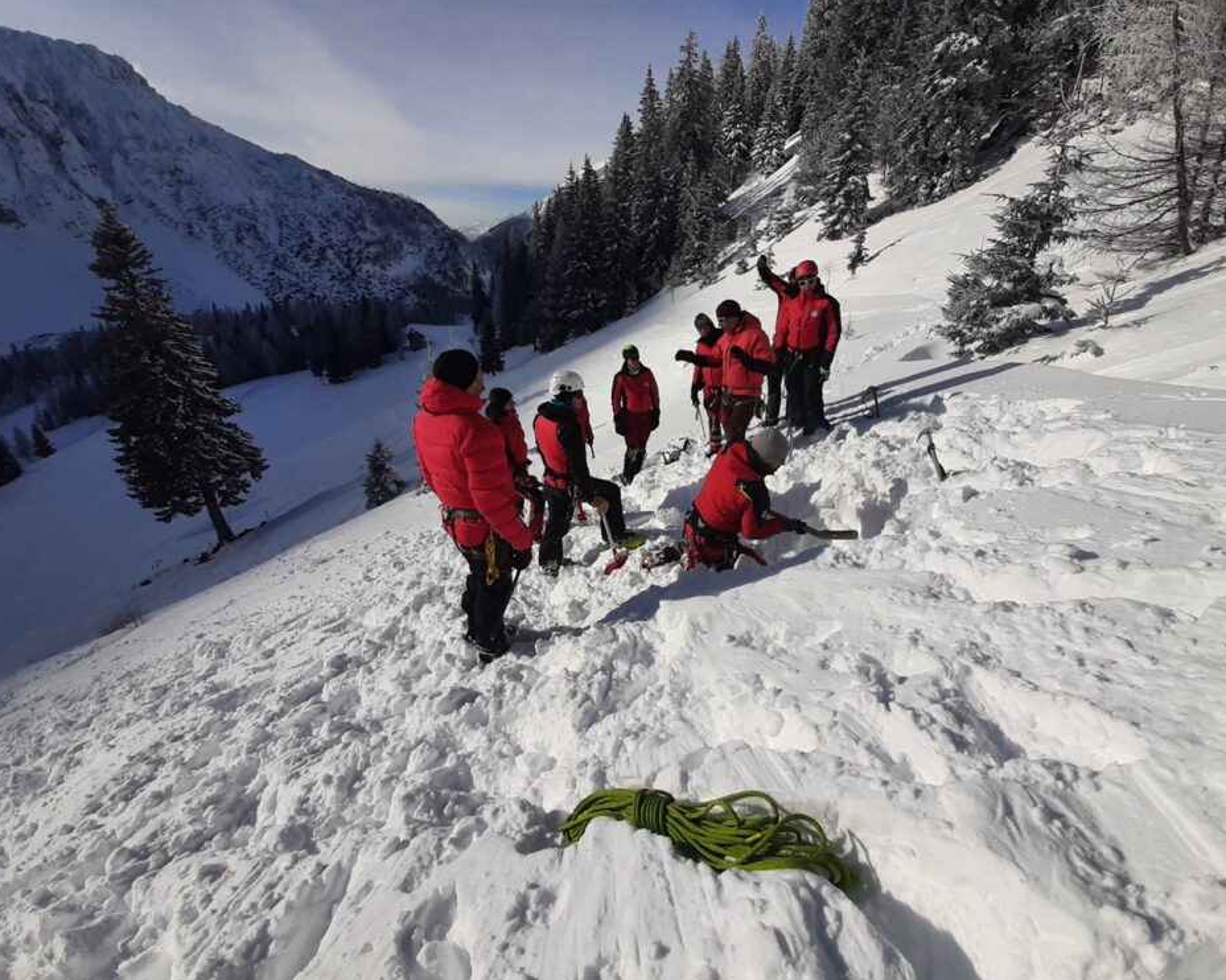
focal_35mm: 14
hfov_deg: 100.7
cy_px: 479
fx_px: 508
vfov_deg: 87.9
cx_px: 638
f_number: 2.2
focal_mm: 1.42
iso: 40
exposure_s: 1/2857
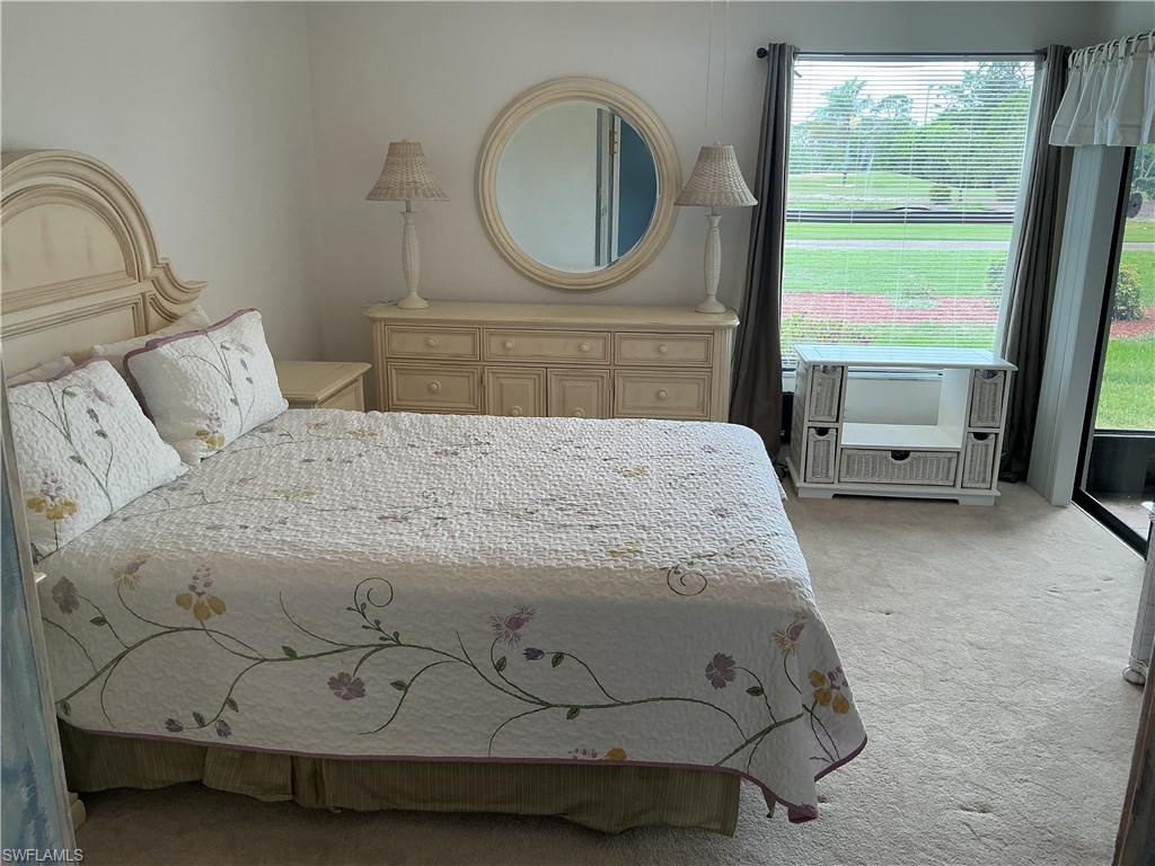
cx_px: 578
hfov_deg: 61.7
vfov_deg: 48.2
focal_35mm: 29
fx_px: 968
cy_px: 433
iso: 40
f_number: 1.8
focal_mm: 3
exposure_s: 1/120
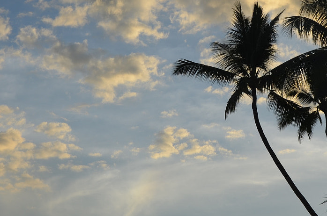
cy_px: 98
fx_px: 997
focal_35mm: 110
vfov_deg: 12.4
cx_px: 229
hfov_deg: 18.6
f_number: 8
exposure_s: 1/250
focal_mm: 32
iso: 100
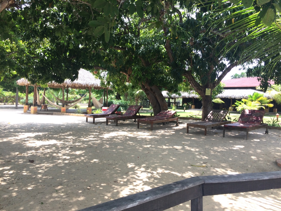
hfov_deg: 61.7
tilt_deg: -1.2
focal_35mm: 29
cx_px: 140
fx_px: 235
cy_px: 106
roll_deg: -1.6
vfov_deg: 48.2
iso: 32
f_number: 2.2
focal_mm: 4.15
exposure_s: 1/331
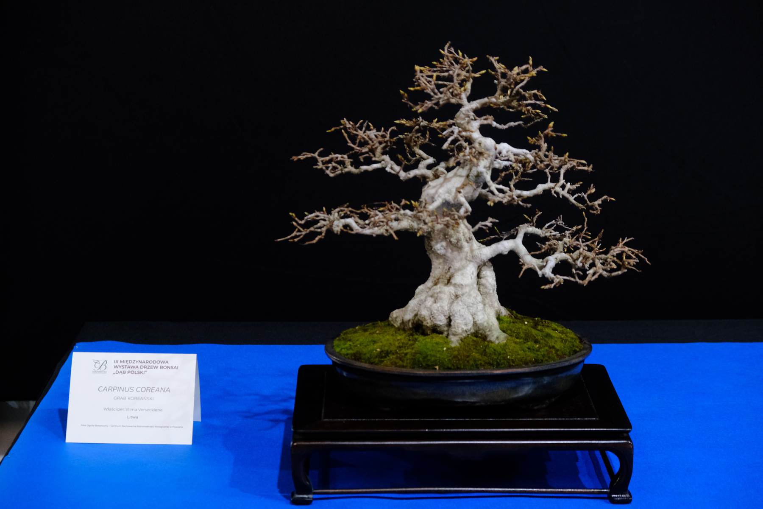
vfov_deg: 16.5
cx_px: 382
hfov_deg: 24.5
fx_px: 1759
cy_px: 254
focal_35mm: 83
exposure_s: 1/80
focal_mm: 55
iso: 2000
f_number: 4.5
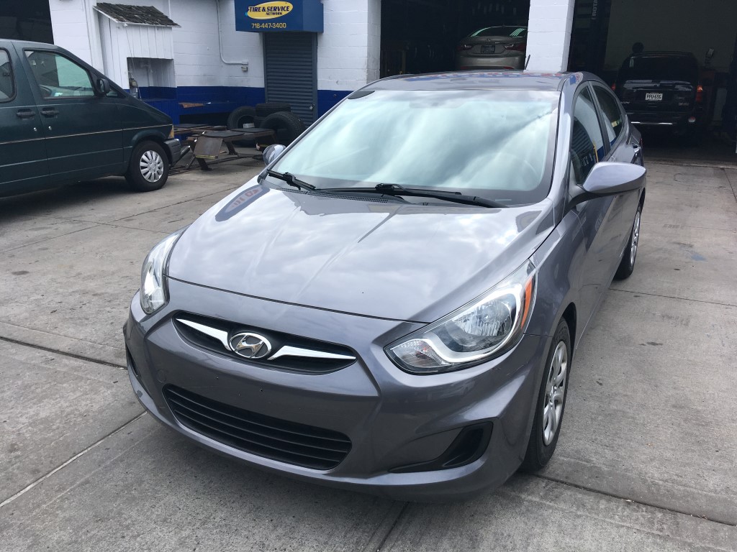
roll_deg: -0.3
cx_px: 368
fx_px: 617
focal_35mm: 29
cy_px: 276
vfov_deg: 48.2
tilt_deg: -18.0
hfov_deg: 61.7
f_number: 2.2
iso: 25
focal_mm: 4.15
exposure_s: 1/845
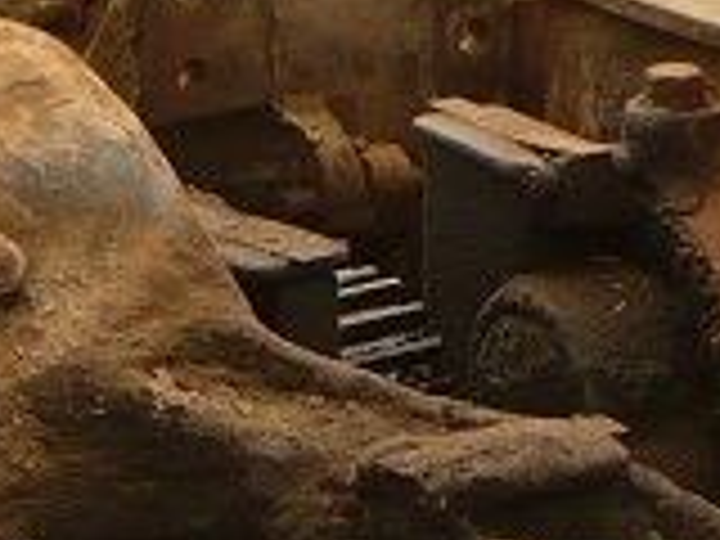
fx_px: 4430
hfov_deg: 9.2
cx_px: 32
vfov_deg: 7.0
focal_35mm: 213
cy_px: 423
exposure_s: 1/640
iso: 100
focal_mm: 6.1
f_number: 2.8
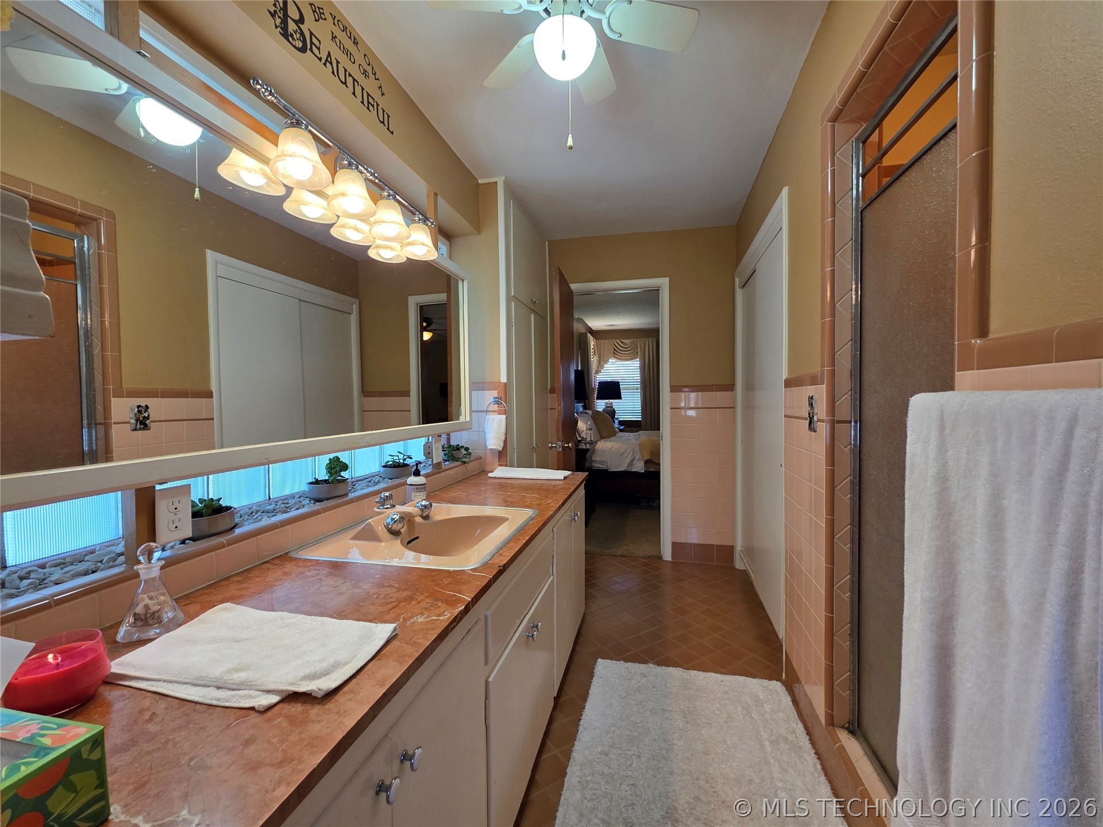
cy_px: 414
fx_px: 414
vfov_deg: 89.9
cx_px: 552
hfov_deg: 106.2
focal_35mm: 13
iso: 125
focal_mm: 2.2
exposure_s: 1/120
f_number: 1.9
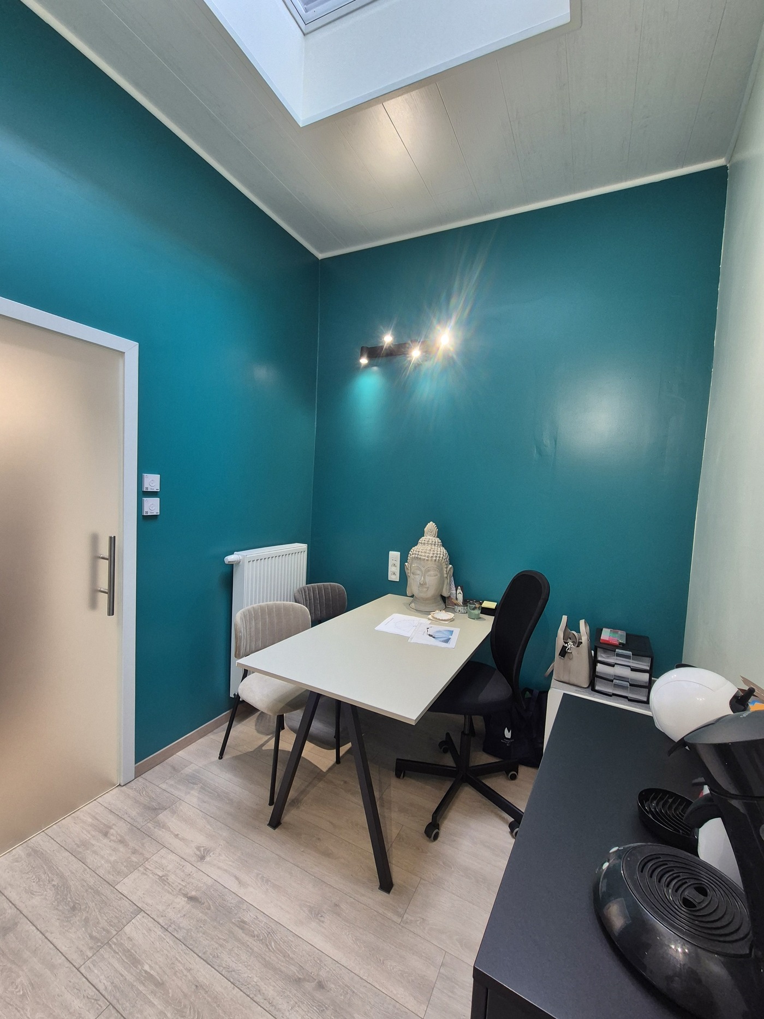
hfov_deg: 89.9
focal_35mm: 13
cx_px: 382
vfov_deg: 106.2
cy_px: 510
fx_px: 383
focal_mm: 2.2
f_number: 2.2
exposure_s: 1/50
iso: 160
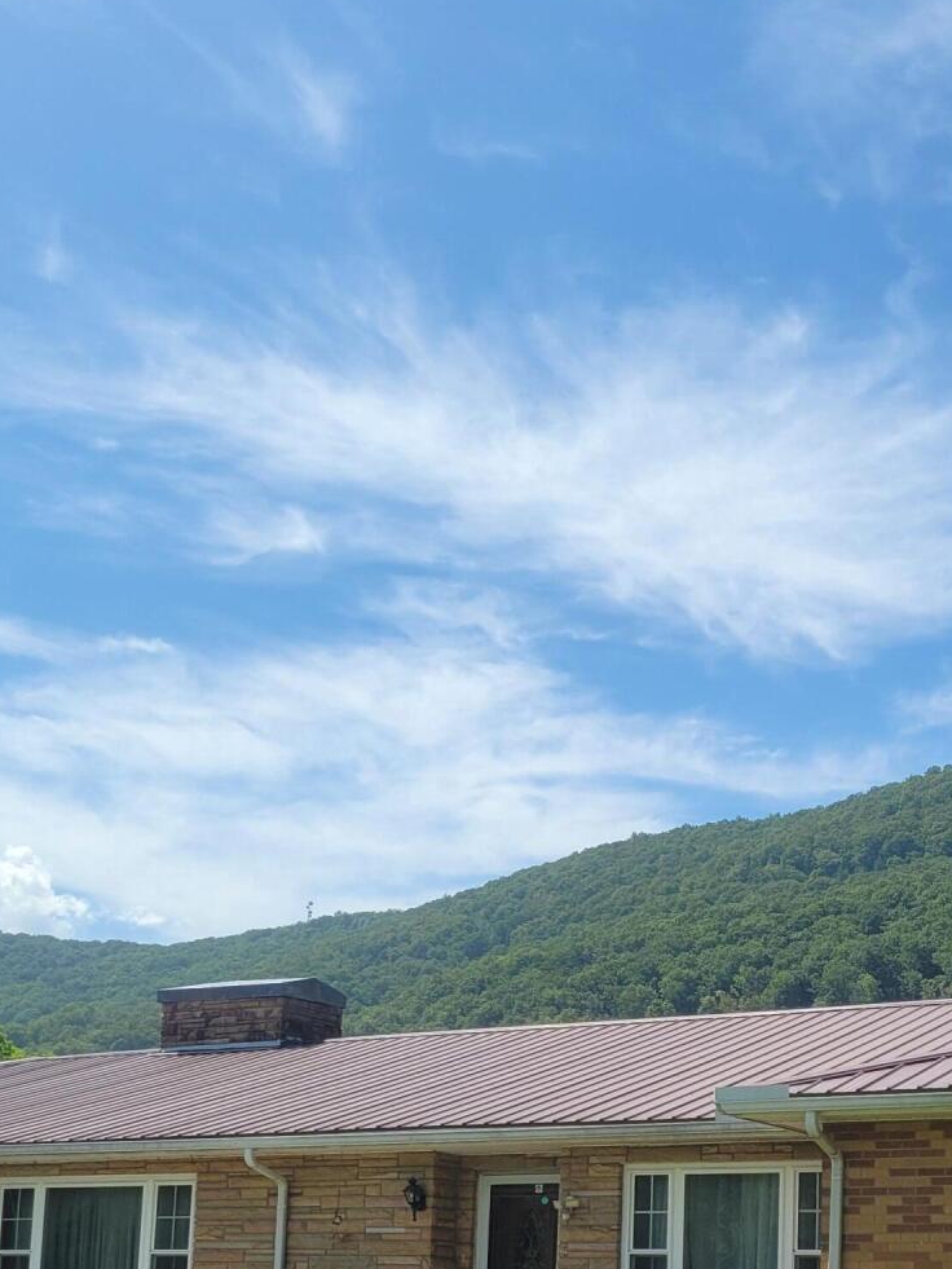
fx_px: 1943
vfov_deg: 34.7
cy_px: 1071
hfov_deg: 27.1
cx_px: 733
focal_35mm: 53
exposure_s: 1/2985
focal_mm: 5.4
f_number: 1.8
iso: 40
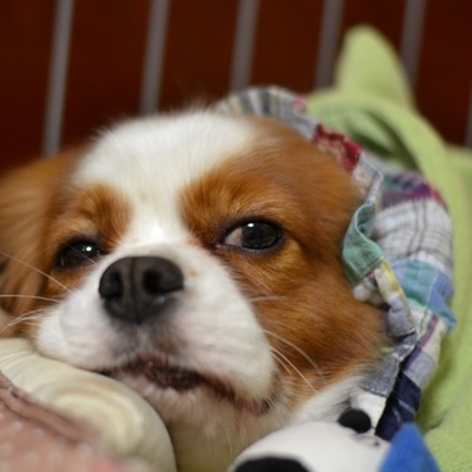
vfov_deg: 16.7
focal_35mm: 104
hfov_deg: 16.7
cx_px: 156
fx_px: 1604
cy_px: 232
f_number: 1.8
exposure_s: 1/60
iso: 500
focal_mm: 50
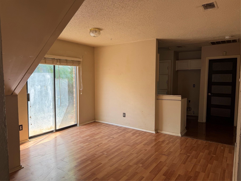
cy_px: 90
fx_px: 167
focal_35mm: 24
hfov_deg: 71.6
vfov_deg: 56.8
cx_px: 120
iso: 80
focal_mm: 6.76
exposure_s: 1/172
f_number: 1.78
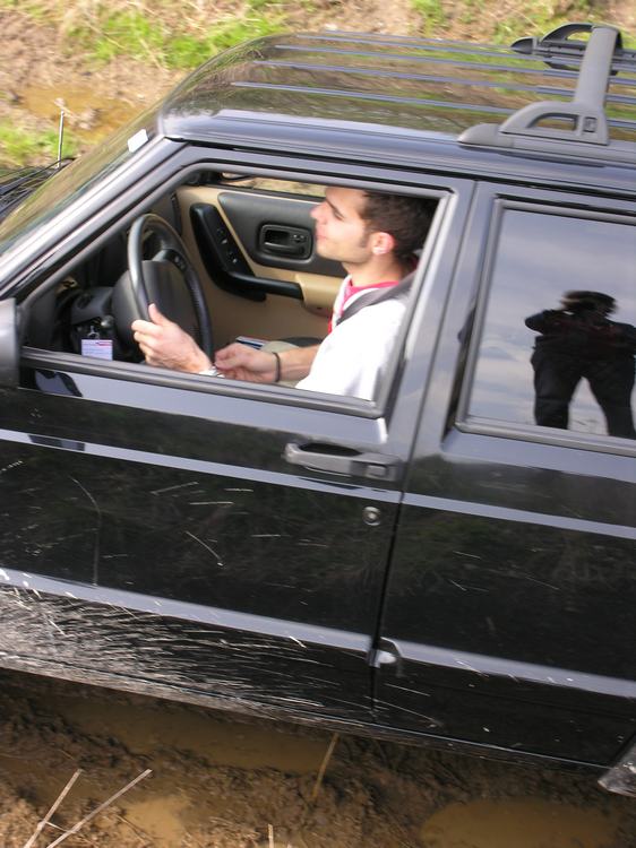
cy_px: 424
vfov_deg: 24.7
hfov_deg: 18.7
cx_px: 318
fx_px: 1936
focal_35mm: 79
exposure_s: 1/51.6
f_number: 4.7
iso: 50
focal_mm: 20.1
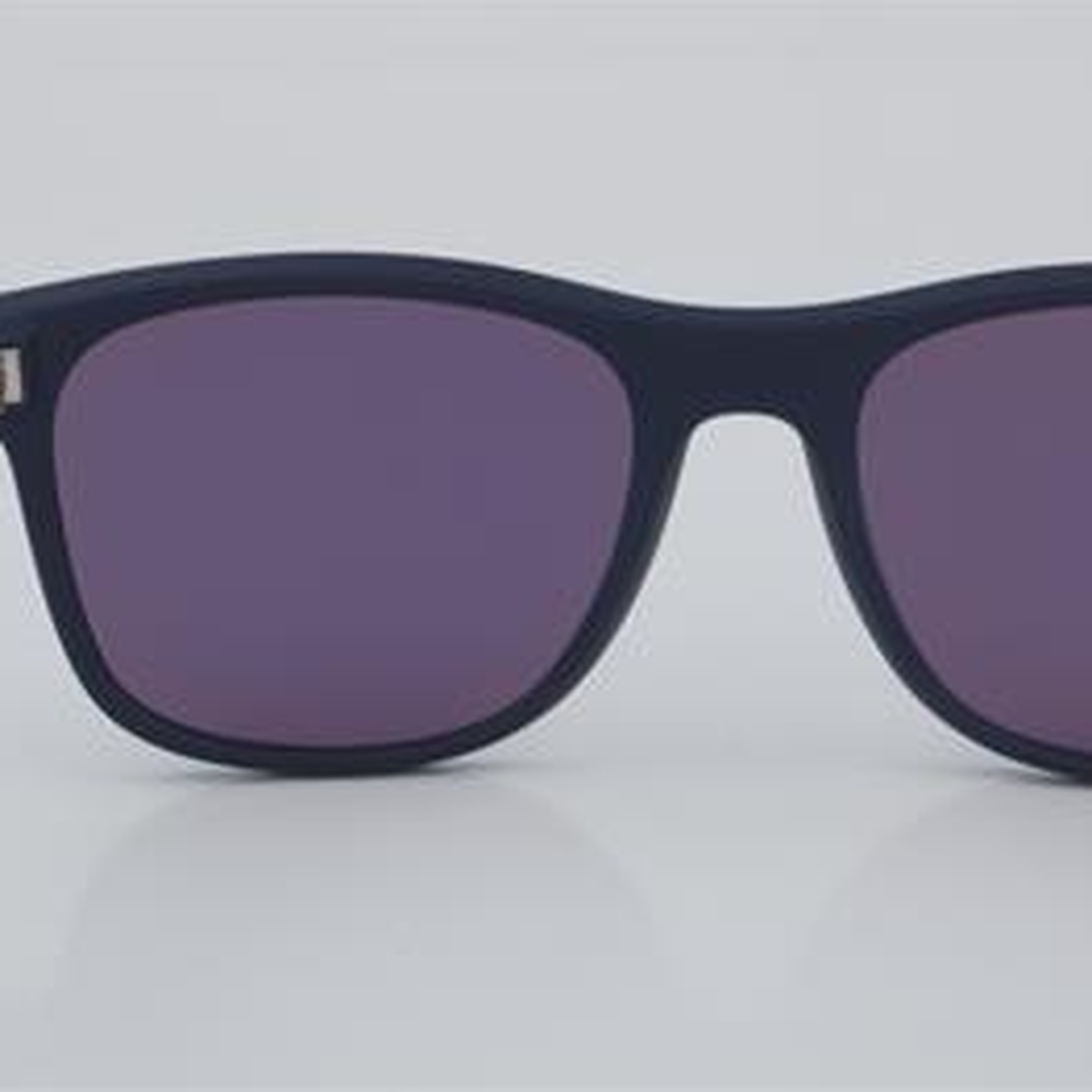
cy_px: 544
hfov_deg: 16.3
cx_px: 752
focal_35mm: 107
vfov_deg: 16.3
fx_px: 3806
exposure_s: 1/4
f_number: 32
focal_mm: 55
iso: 100
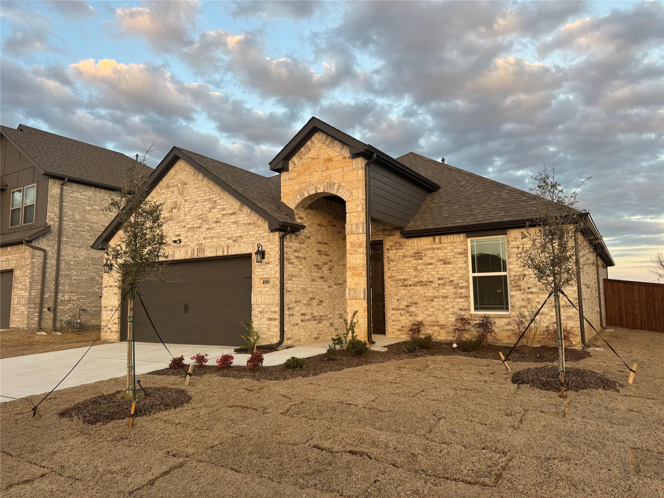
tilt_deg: +4.9
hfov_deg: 71.6
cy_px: 249
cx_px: 332
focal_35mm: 24
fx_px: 460
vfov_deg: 56.8
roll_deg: +0.5
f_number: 1.78
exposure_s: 1/212
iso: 64
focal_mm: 6.76
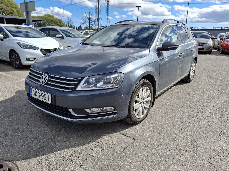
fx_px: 165
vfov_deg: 54.9
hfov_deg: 69.4
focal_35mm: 25
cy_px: 86
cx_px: 114
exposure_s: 1/1148
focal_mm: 4.69
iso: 25
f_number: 1.8
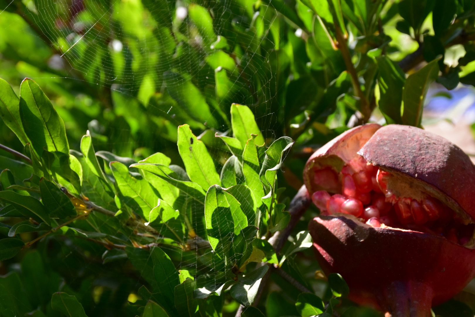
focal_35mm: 99
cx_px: 238
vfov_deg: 13.8
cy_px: 158
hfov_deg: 20.6
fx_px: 1306
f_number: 10
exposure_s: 1/200
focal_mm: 66
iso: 400
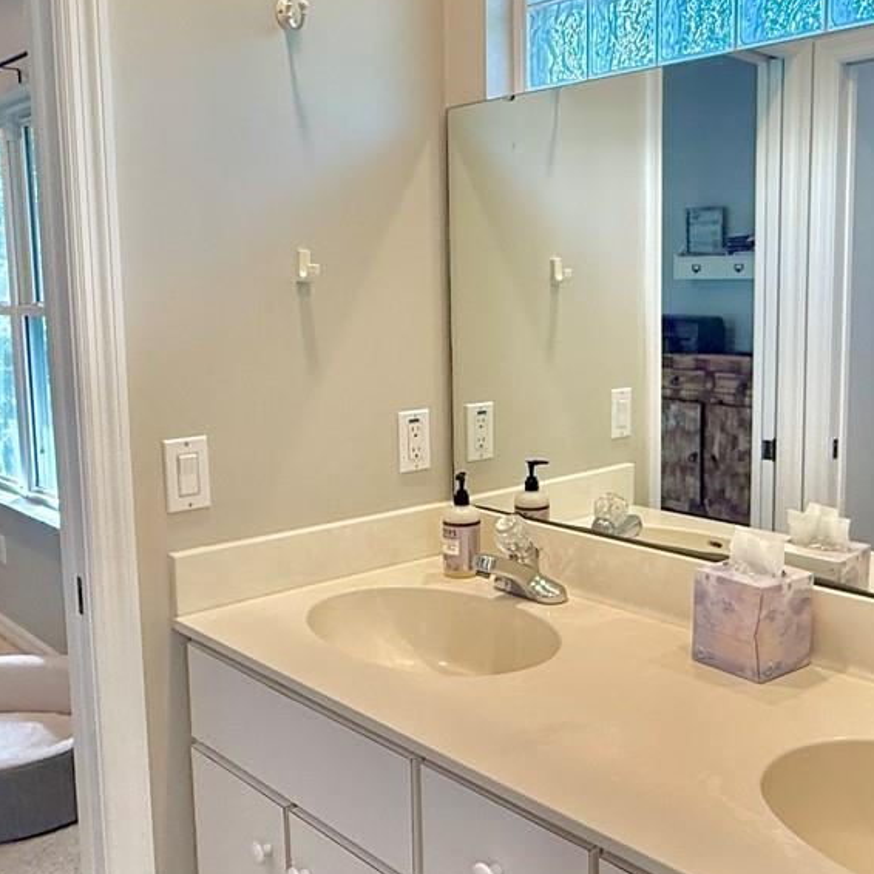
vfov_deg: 47.2
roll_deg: +0.5
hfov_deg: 46.4
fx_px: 1000
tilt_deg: -6.4
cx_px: 587
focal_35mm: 35
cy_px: 412
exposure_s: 1/120
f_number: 2.2
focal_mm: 2.22
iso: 160
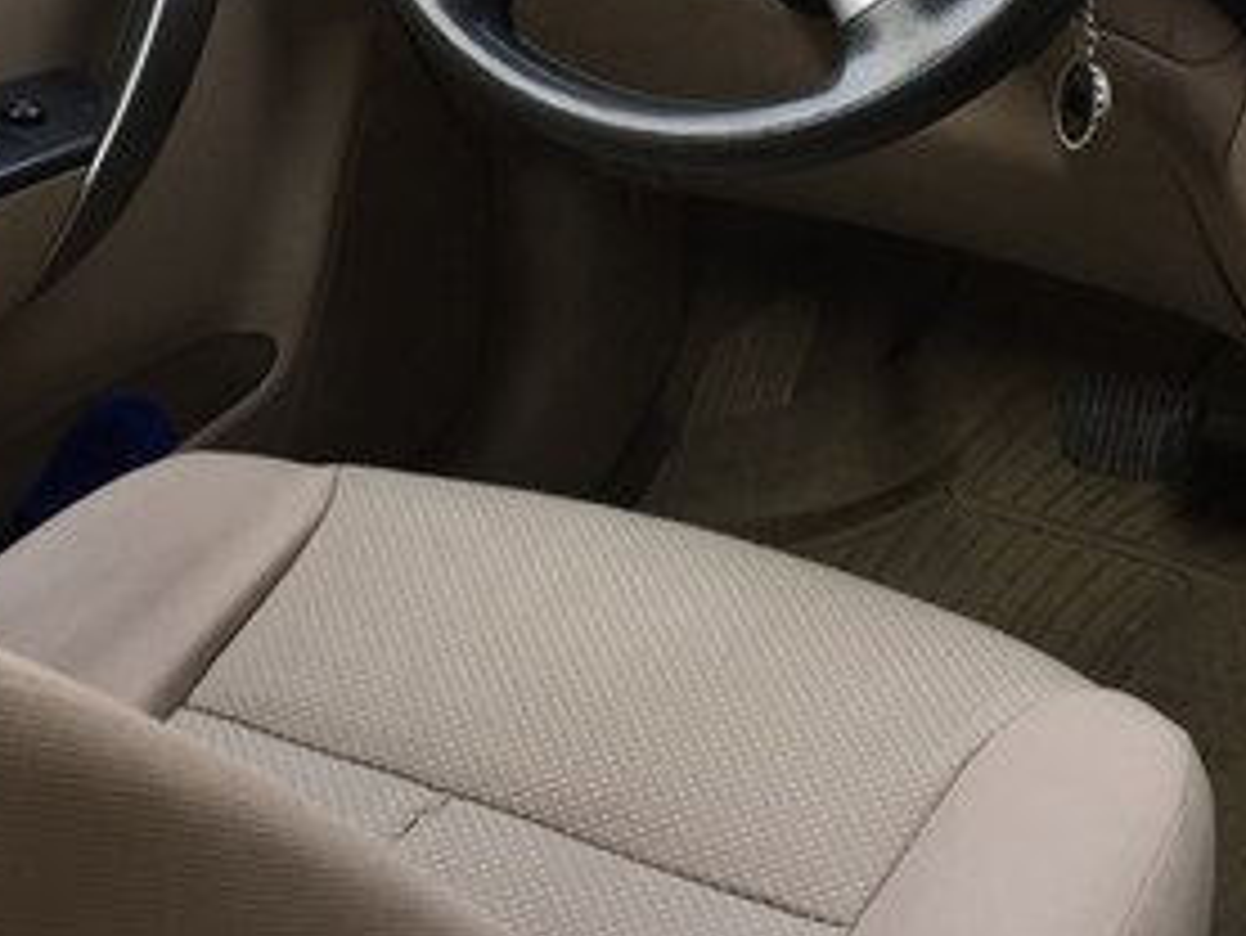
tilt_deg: -13.5
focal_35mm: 69
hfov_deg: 28.1
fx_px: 2485
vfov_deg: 20.3
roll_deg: -1.8
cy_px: -97
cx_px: 733
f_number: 2.2
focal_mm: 4.15
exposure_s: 1/50
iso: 32
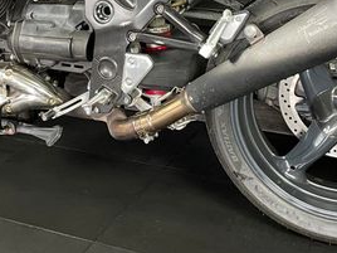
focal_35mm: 62
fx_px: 604
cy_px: -16
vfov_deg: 22.5
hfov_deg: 31.1
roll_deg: +1.1
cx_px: 126
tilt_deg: -5.6
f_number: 1.6
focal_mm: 4.2
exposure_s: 1/50
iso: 250
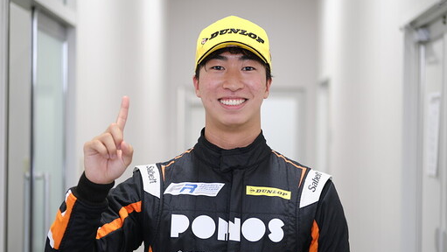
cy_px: 146
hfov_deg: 25.6
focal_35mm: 83
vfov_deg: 14.6
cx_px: 215
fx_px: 984
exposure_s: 1/60
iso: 160
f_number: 2
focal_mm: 50
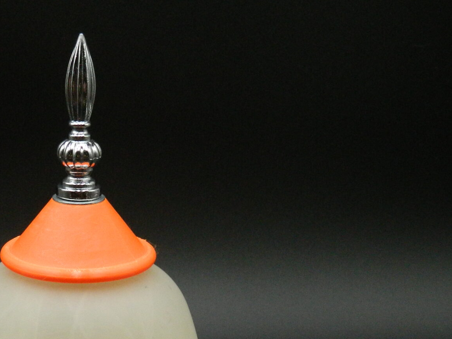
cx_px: 72
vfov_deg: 15.8
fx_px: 1188
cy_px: 366
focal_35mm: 91
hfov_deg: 21.2
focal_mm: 7.3
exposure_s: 1/320
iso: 280
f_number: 3.5
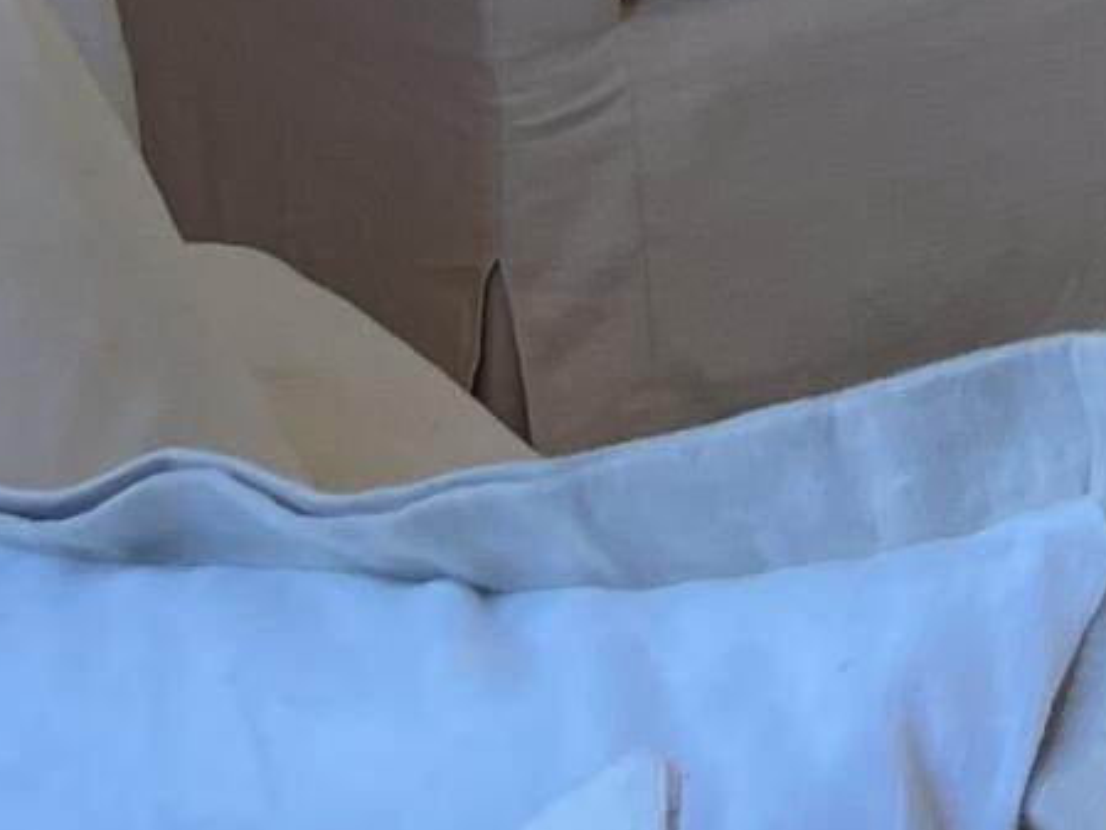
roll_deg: +0.3
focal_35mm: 167
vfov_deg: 7.5
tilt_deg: -0.4
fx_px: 5337
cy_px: -1896
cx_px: 2276
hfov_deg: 10.7
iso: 80
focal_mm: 5.1
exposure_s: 1/120
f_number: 1.6
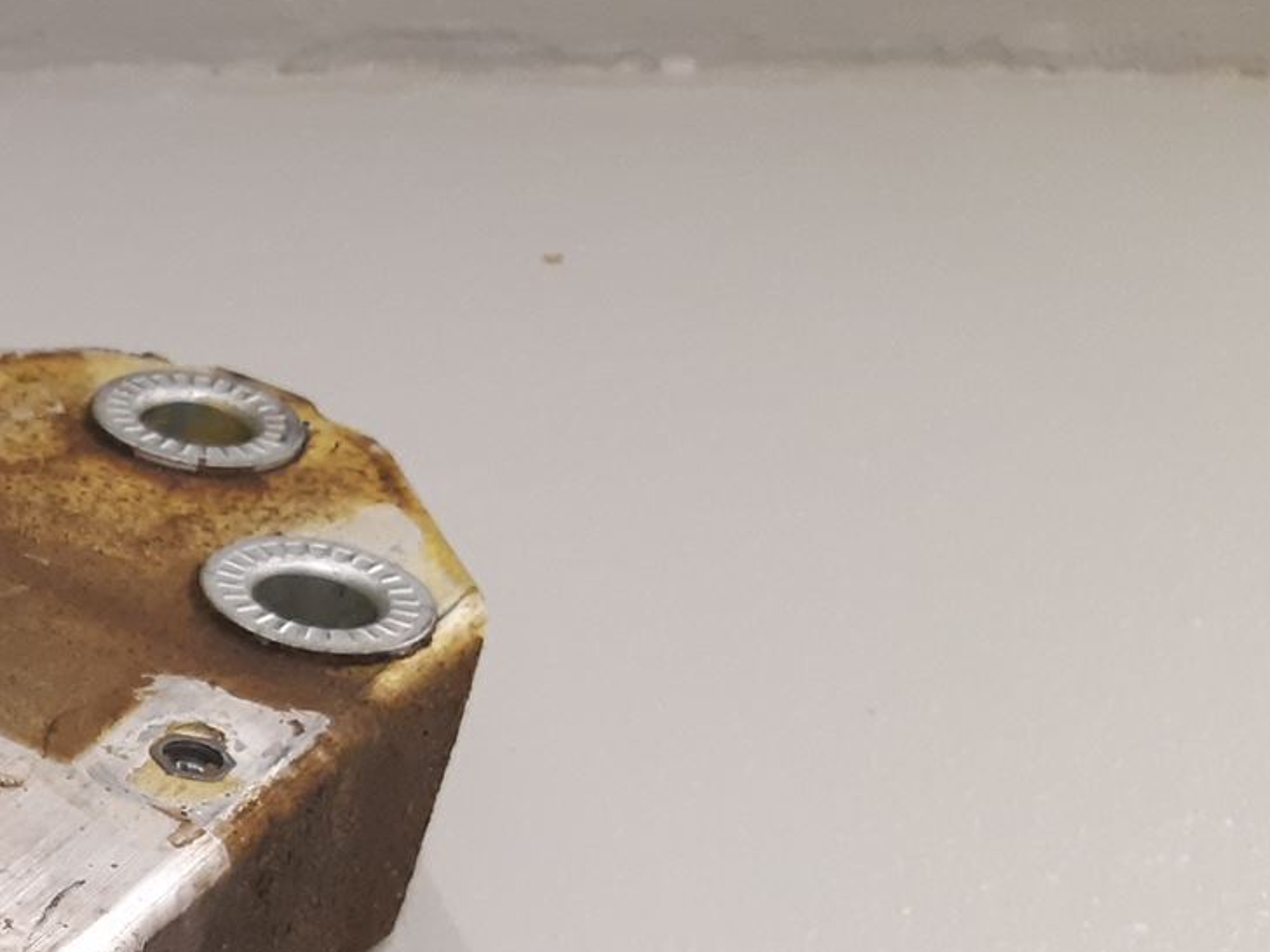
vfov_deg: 19.5
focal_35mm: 73
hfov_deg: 22.9
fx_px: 2679
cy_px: 976
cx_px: -502
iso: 160
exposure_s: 1/50
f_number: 1.7
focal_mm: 3.93
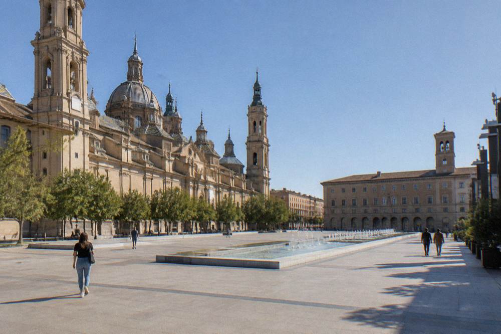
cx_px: 250
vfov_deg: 37.8
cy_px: 167
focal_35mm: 35
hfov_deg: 54.5
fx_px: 487
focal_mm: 35
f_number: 8
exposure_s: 1/40
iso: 1250
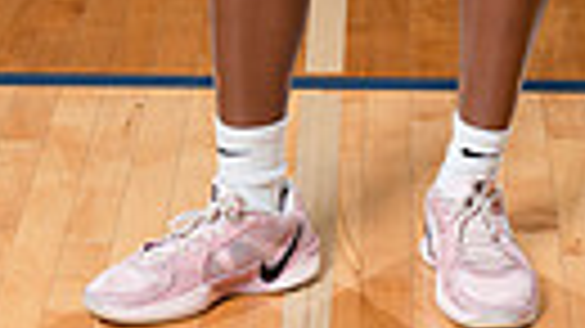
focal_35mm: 207
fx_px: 3210
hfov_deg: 10.4
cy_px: -553
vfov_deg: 5.6
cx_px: 400
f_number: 5.6
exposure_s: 1/250
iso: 400
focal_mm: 57
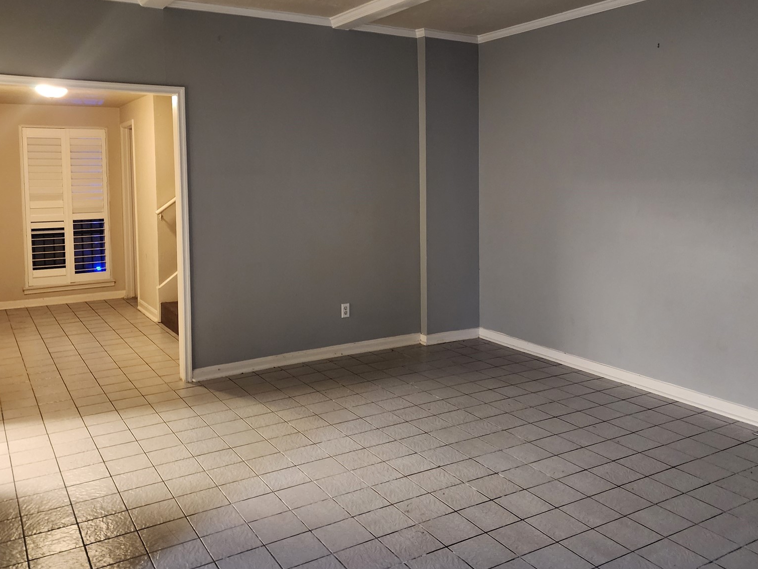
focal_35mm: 31
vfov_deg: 45.0
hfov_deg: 58.3
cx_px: 389
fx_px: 679
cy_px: 204
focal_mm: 6.4
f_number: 1.8
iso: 640
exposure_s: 1/24
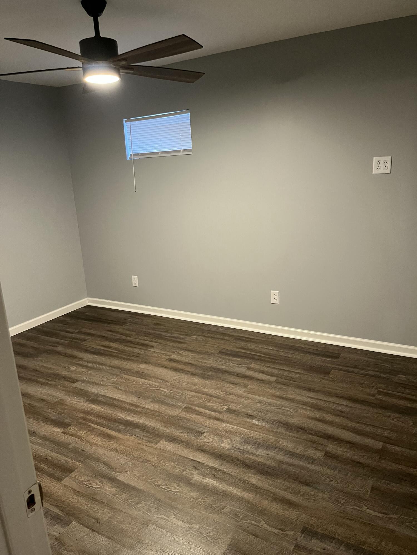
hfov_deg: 53.1
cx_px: 208
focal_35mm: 26
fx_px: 418
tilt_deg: -15.5
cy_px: 278
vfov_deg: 67.3
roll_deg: +4.0
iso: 400
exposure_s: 1/40
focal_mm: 5.1
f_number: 1.6
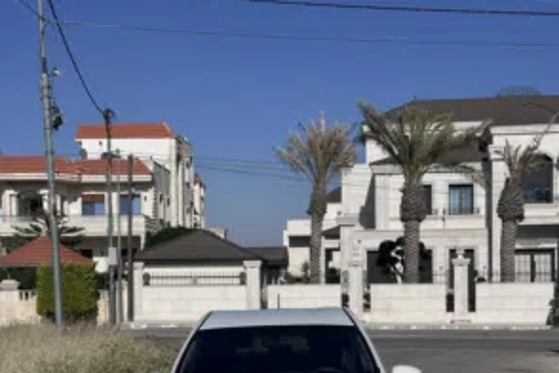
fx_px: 1056
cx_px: 276
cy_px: 316
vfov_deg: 19.7
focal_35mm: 68
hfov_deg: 29.7
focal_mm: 6.86
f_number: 1.78
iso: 64
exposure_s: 1/12048
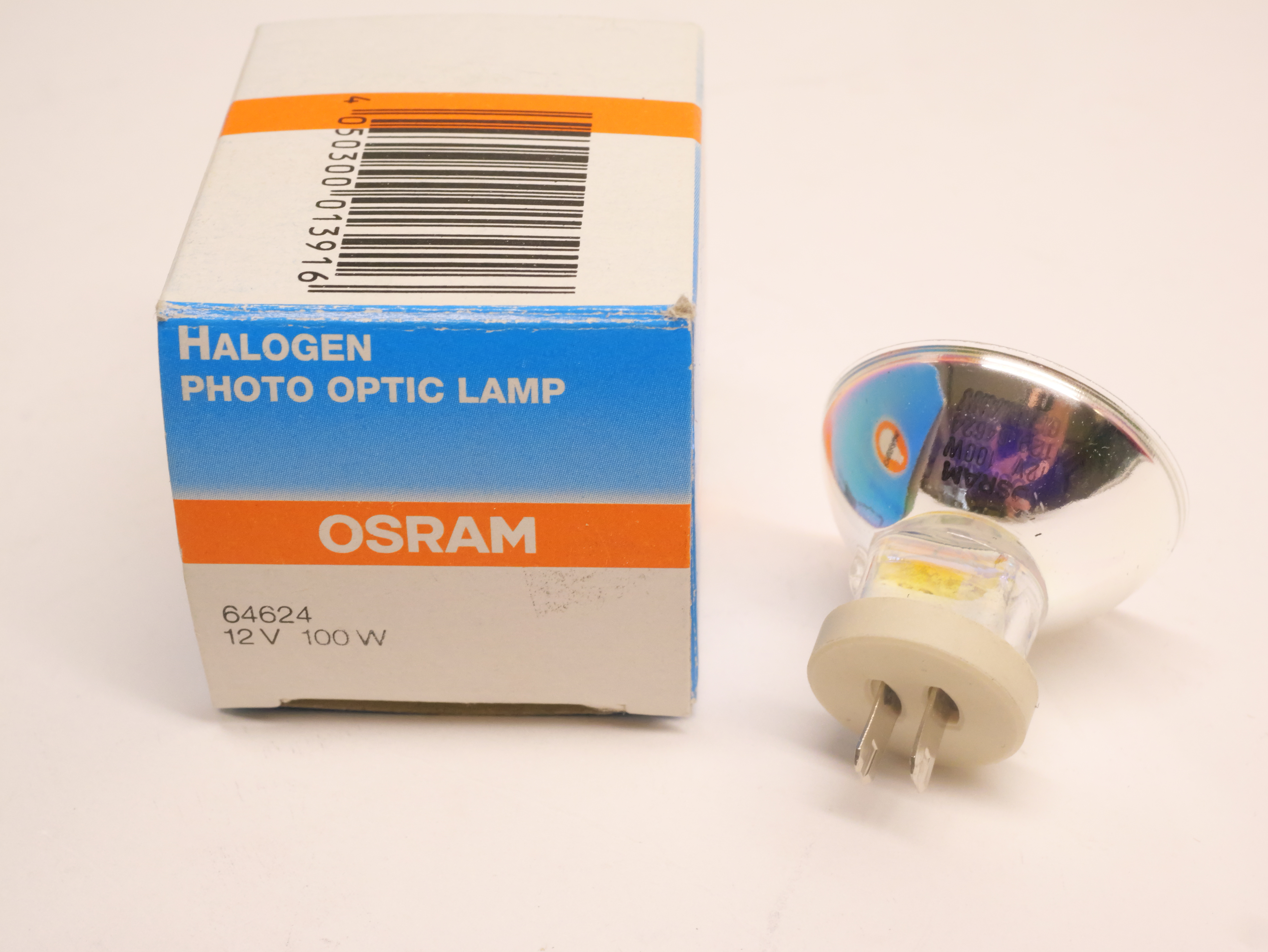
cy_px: 476
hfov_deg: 32.2
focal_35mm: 60
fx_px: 2199
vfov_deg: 24.4
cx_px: 634
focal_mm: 30
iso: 2500
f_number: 9
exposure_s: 1/100
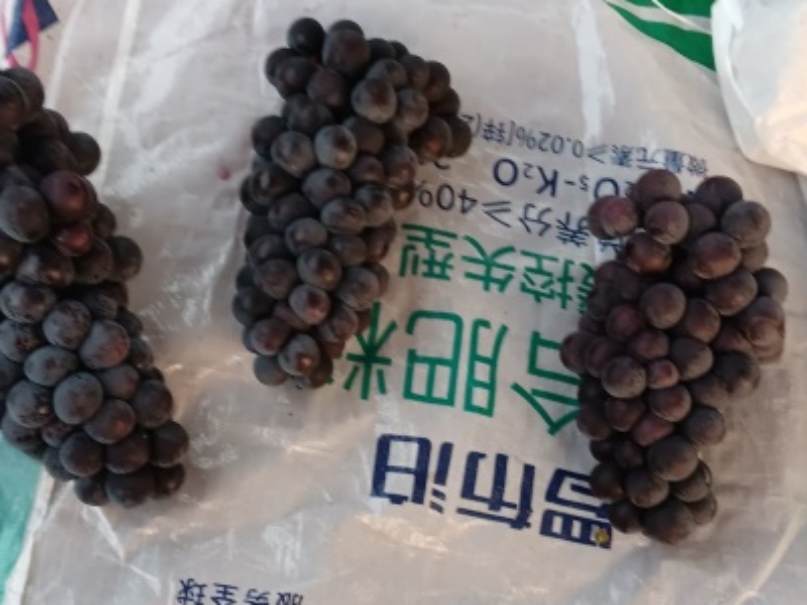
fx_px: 1259
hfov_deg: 35.4
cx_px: 325
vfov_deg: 26.9
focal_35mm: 54
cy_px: 381
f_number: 1.8
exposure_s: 1/33.3
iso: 591
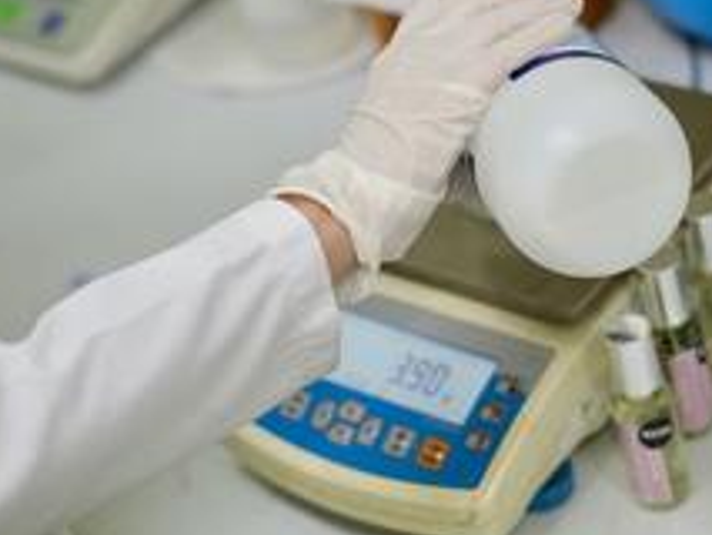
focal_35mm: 99
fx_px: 2037
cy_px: 264
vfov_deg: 15.0
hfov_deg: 19.8
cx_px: 435
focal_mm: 35
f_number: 1.4
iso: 320
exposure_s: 1/200
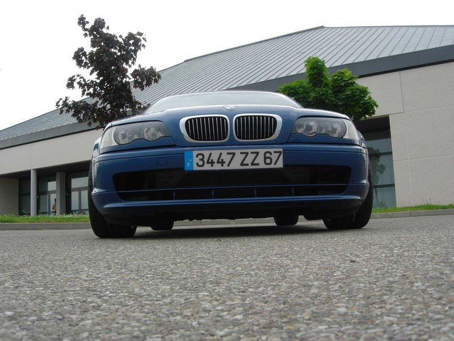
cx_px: 227
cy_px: 170
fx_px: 498
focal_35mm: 38
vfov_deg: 37.7
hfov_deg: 49.0
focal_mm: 7.8
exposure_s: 1/296
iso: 79
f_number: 4.8
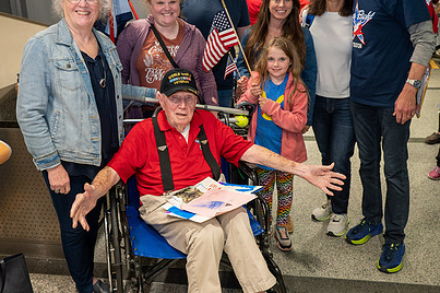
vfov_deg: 36.7
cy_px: 119
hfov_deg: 53.1
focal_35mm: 36
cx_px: 200
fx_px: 440
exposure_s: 1/50
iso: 1250
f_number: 4.5
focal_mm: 25
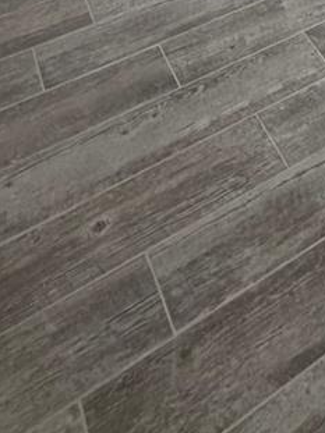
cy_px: -333
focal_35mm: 54
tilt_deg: -12.8
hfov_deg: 26.1
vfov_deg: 22.4
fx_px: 676
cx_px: 292
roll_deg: -0.7
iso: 320
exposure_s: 1/120
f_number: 2.2
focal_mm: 2.22
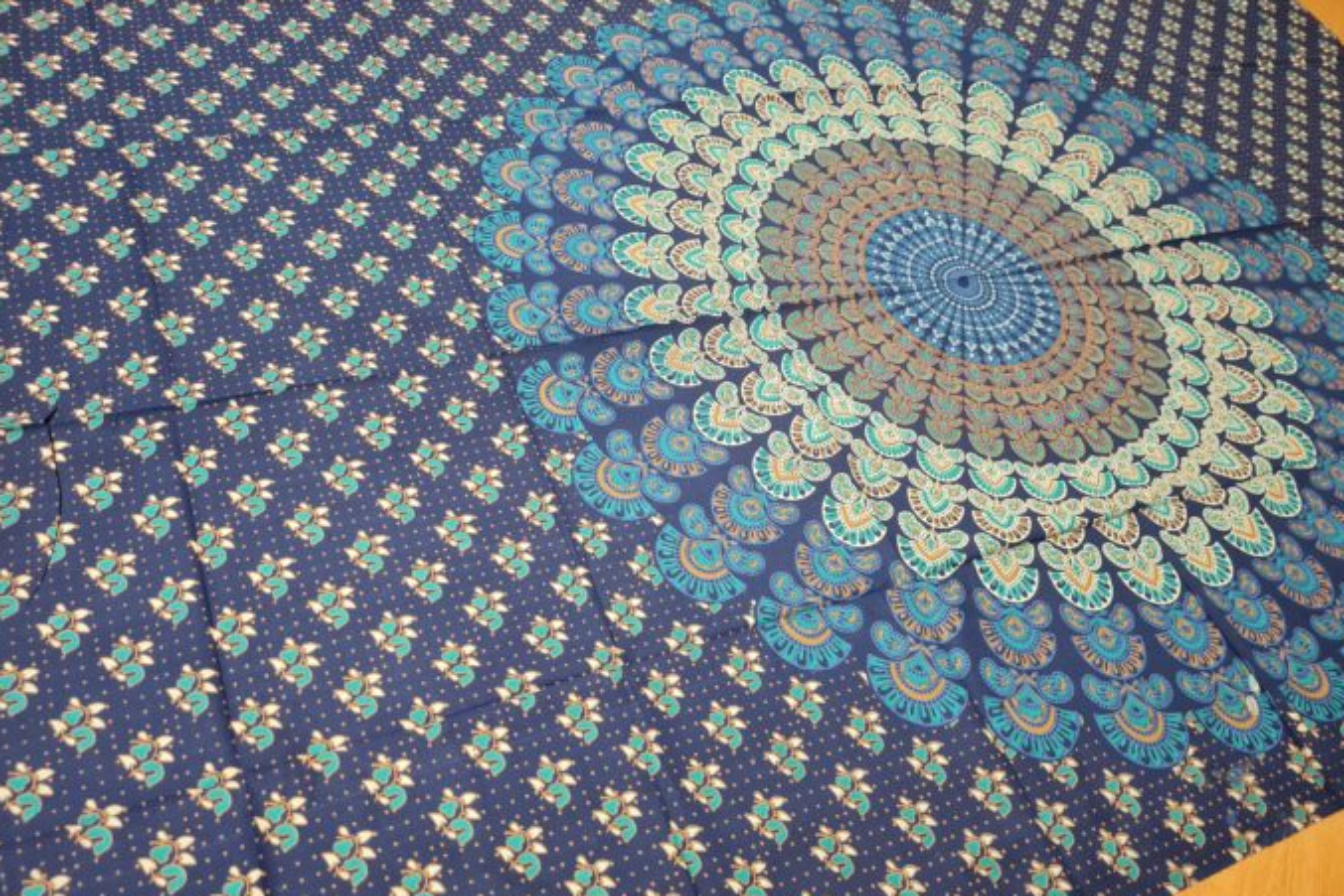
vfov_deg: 46.4
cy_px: 478
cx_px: 688
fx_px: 1045
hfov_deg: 65.5
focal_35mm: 28
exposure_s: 1/40
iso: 640
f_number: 1.8
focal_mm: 5.4
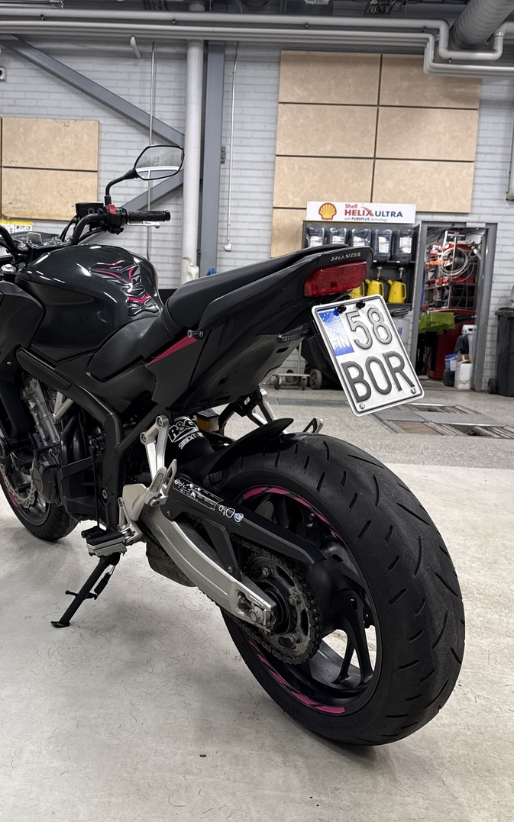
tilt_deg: -6.9
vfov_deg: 56.7
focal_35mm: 34
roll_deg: -2.4
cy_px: 411
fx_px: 762
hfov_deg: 37.2
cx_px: 215
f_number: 1.78
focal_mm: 6.76
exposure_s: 1/100
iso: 160
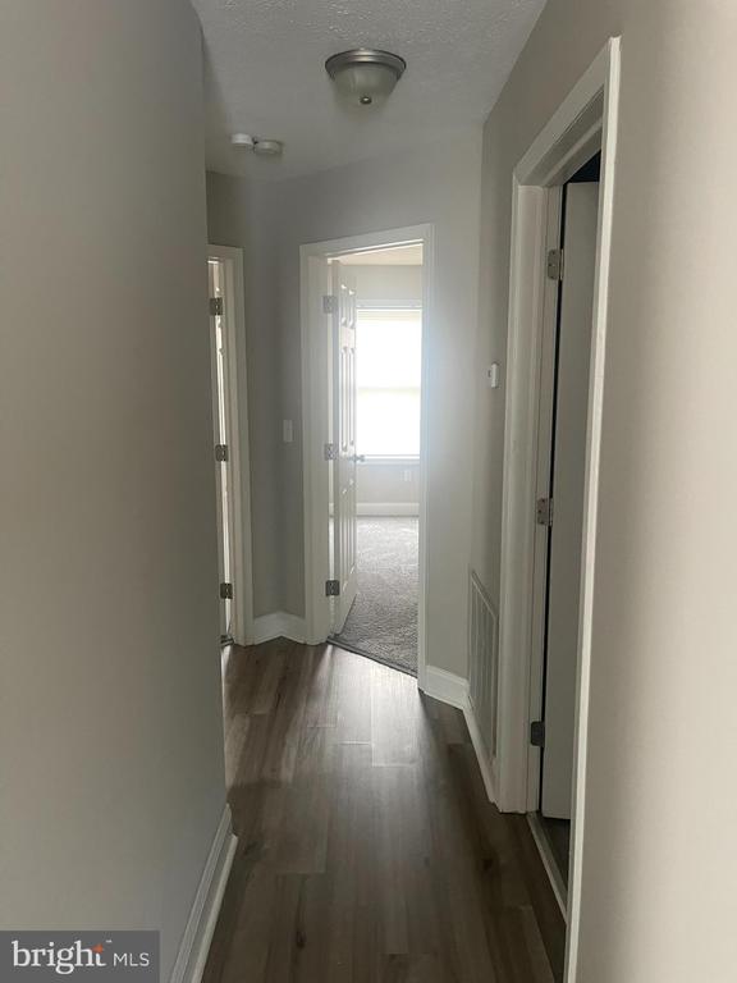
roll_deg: -0.1
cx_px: 368
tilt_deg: -7.7
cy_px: 492
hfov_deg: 54.9
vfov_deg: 69.4
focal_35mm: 25
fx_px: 710
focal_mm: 5.1
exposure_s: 1/60
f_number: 1.6
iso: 320
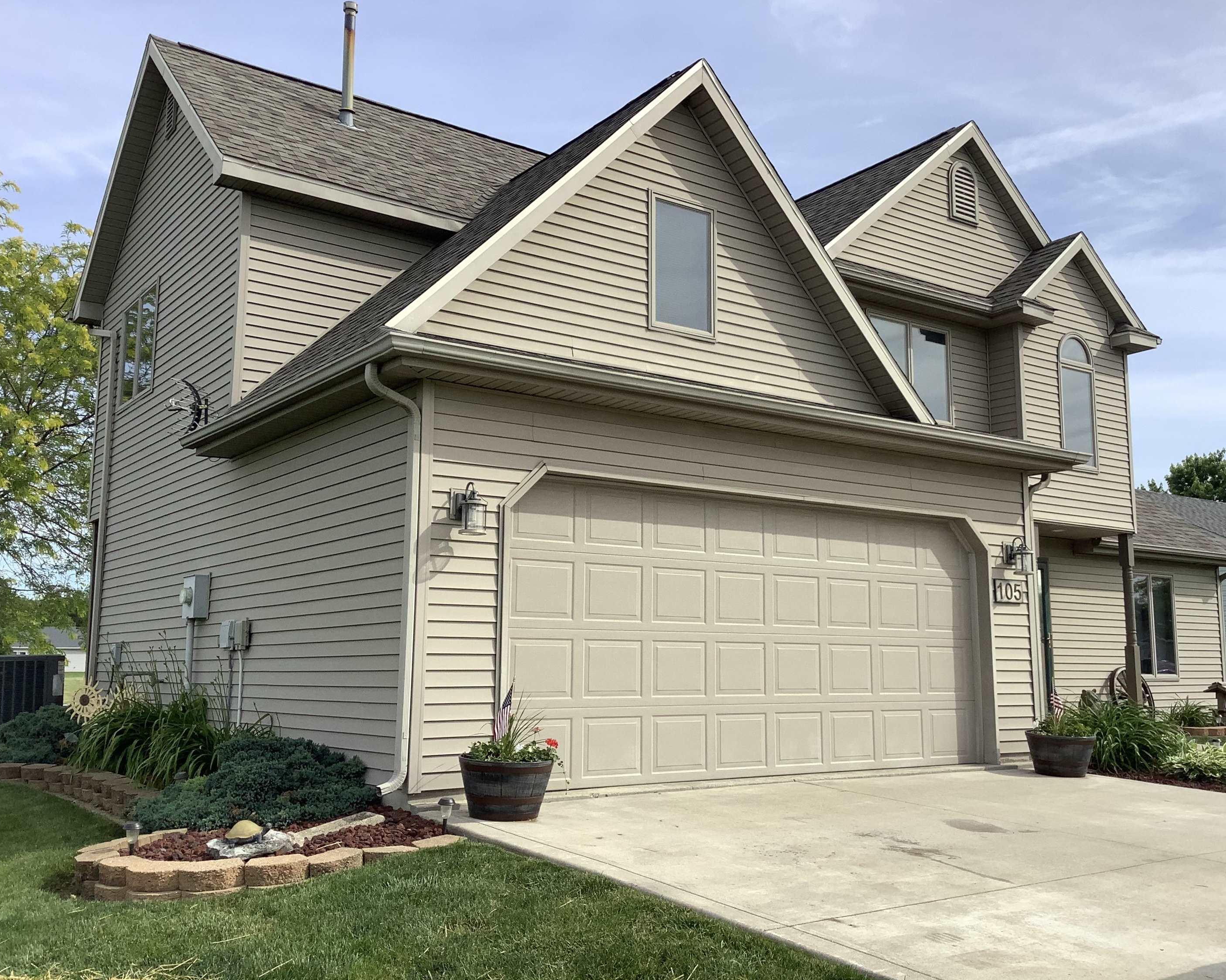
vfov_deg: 44.5
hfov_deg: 54.2
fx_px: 1197
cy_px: 480
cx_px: 641
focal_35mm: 33
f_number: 2.4
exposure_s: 1/1431
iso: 25
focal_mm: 3.3
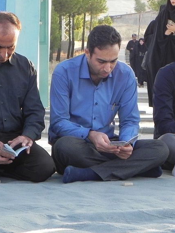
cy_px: 142
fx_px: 963
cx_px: 48
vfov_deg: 13.8
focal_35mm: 143
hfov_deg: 10.4
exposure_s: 1/130
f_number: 4
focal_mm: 13.4
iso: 160
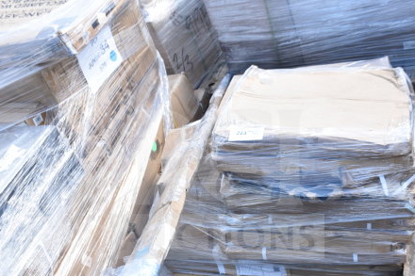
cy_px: 184
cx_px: 218
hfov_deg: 44.8
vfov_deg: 30.5
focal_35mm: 44
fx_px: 503
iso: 200
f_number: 5.6
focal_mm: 21
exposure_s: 1/125
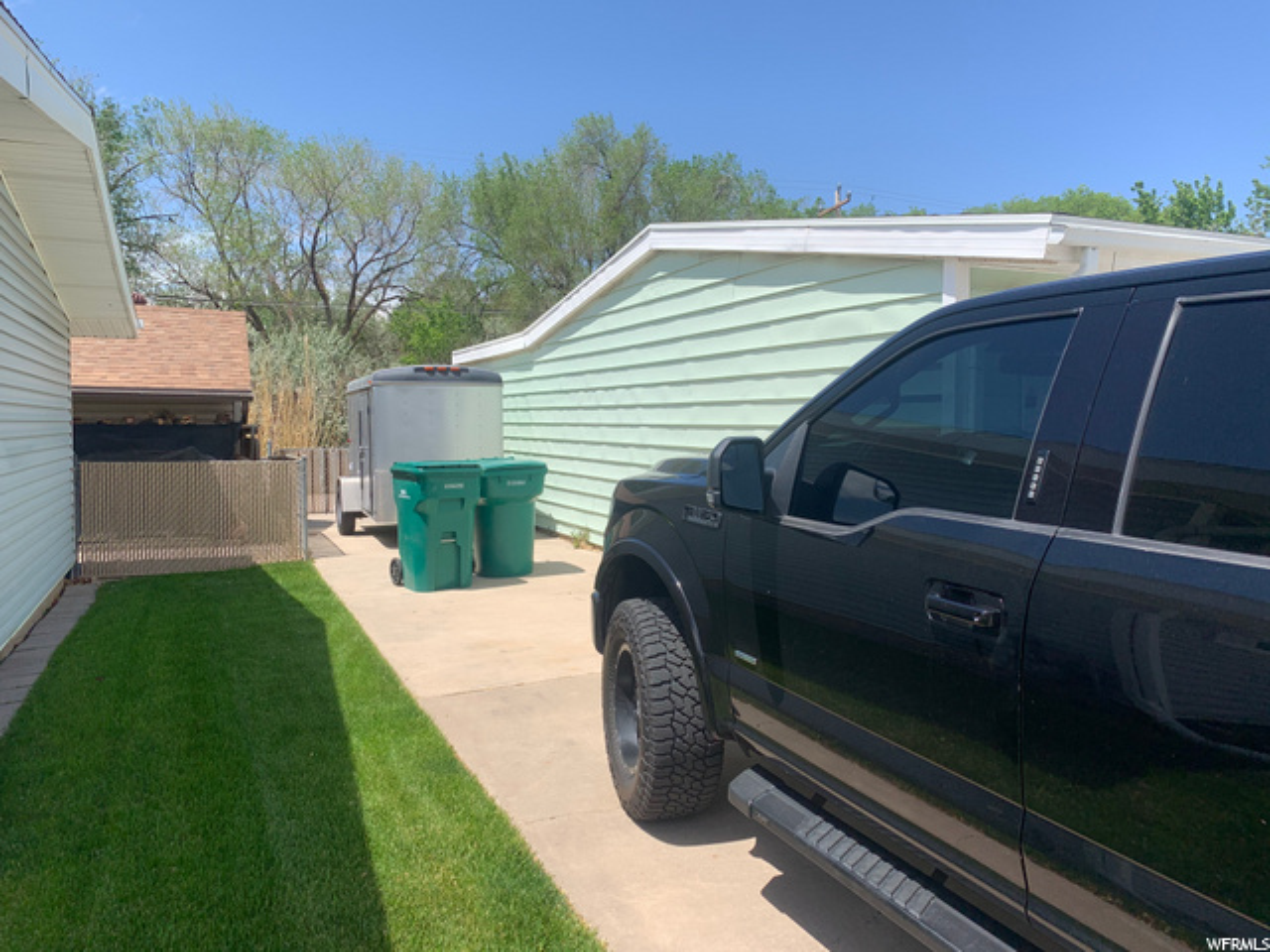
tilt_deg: -1.8
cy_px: 476
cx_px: 635
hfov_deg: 67.3
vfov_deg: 53.1
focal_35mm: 26
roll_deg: -0.1
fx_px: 954
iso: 25
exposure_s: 1/2309
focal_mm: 4.25
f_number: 1.8
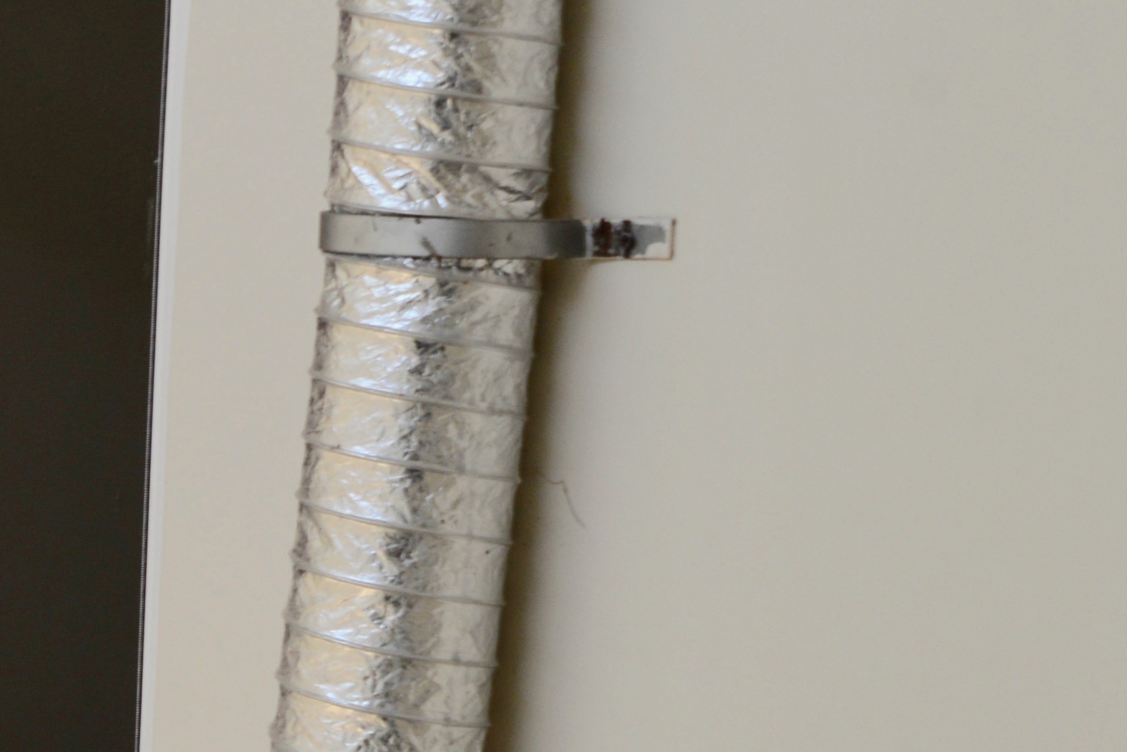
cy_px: 969
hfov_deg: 15.7
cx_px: -553
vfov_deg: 11.2
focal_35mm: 120
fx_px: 3758
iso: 280
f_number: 5.6
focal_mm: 36
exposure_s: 1/125
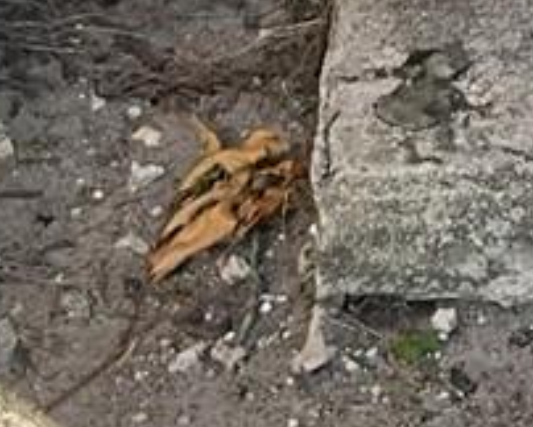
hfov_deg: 8.3
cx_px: 976
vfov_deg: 6.6
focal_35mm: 224
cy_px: -556
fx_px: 3537
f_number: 1.8
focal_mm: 3
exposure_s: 1/394
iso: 25
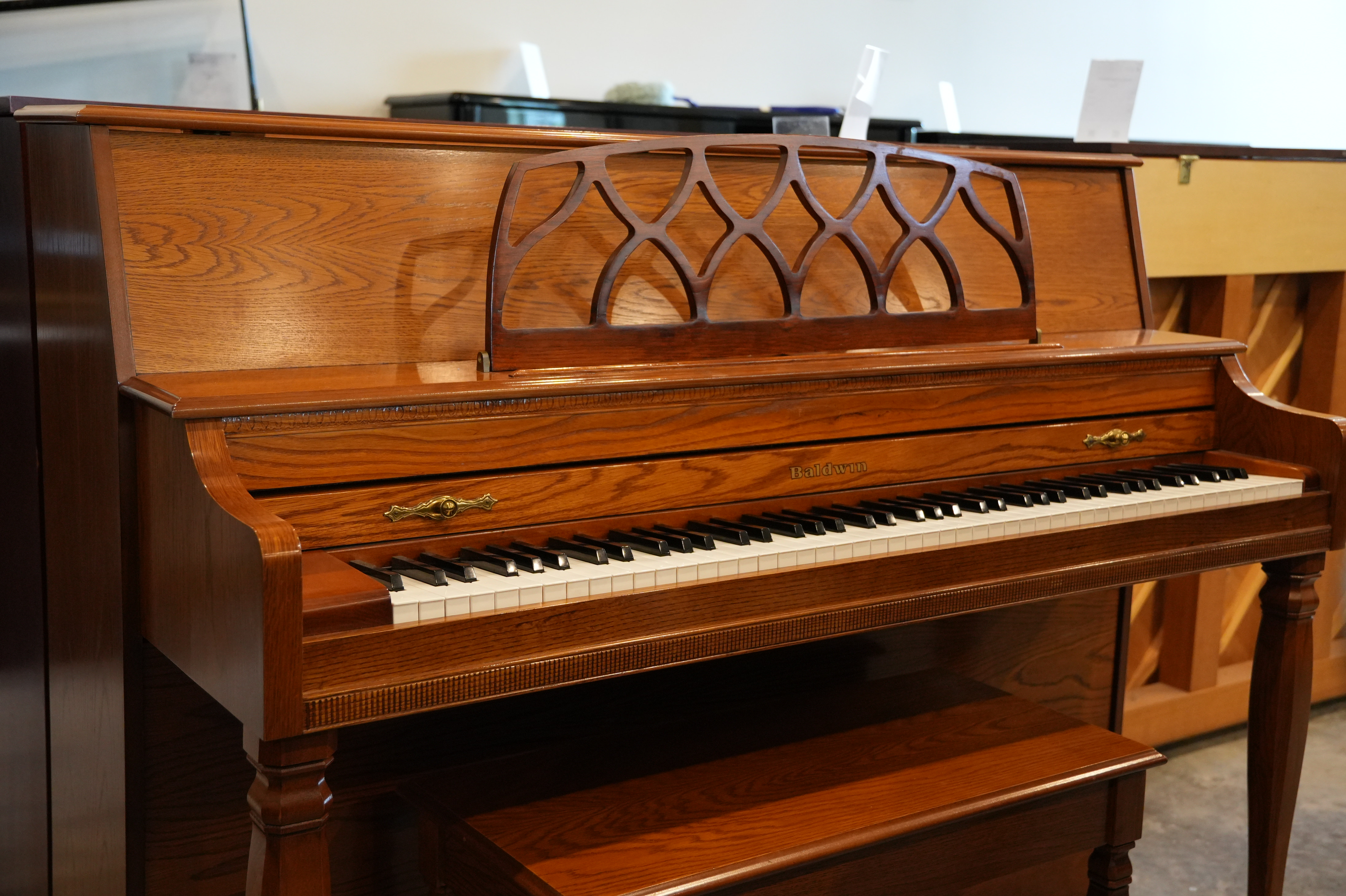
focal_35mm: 40
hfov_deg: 47.9
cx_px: 673
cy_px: 448
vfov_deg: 33.0
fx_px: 1514
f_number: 2.8
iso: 2000
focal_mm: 27
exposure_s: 1/160
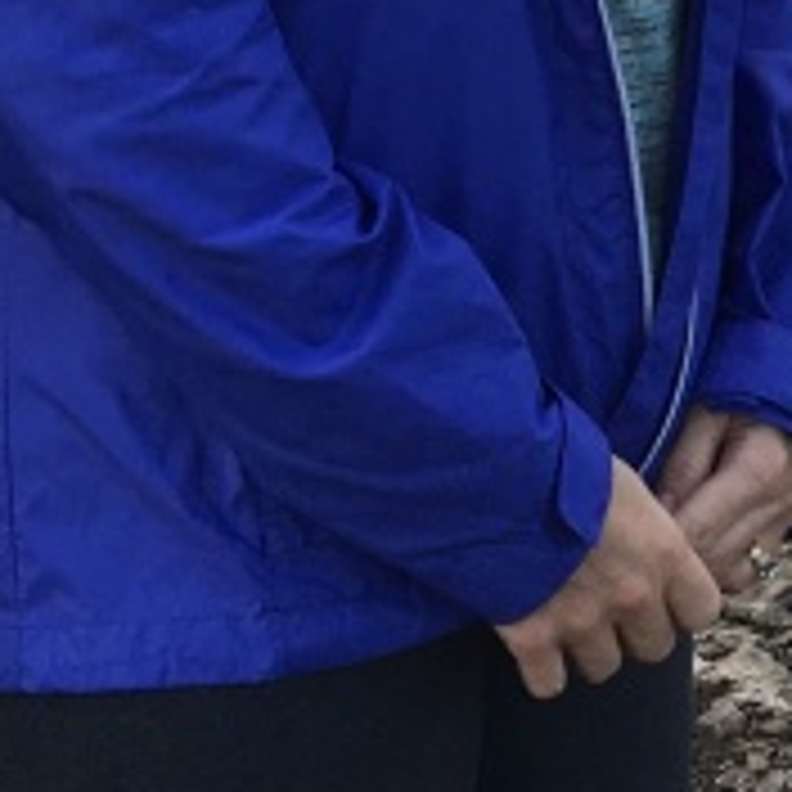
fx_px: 3857
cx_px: 1071
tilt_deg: -2.7
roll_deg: +0.6
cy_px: -486
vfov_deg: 11.2
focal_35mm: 149
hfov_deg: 11.4
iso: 25
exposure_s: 1/938
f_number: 2.2
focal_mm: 4.15
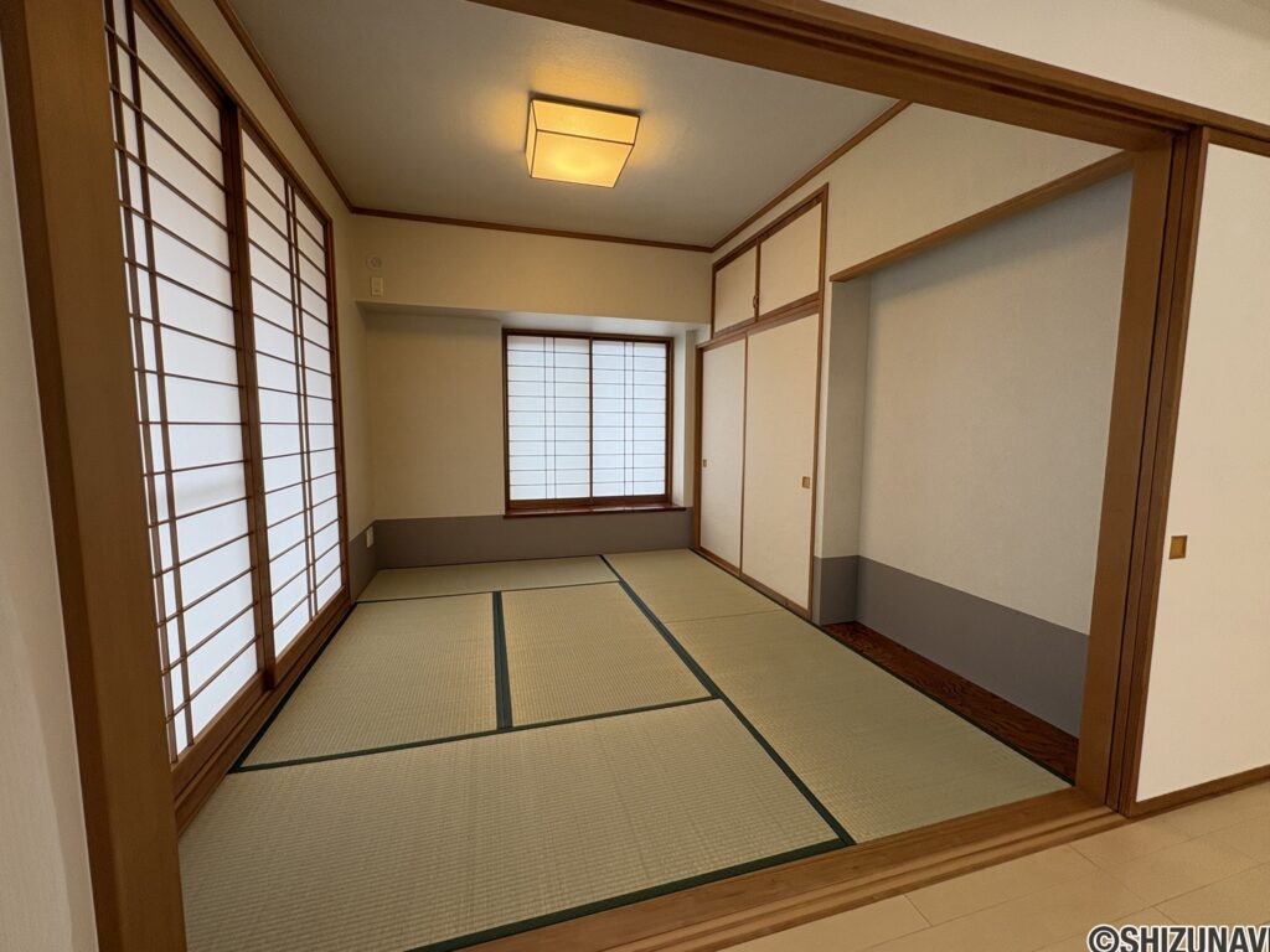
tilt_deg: -5.3
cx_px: 635
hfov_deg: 102.1
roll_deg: +0.4
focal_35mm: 14
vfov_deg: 85.7
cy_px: 476
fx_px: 514
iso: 80
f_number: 2.2
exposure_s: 1/120
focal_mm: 2.22
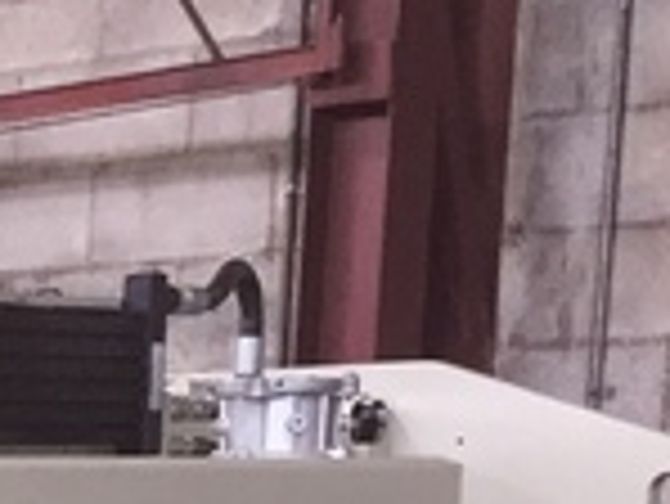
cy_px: 1107
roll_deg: +0.7
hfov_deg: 10.7
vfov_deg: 8.8
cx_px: -949
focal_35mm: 156
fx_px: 3022
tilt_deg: -10.5
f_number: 2.2
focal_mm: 4.15
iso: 160
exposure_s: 1/30
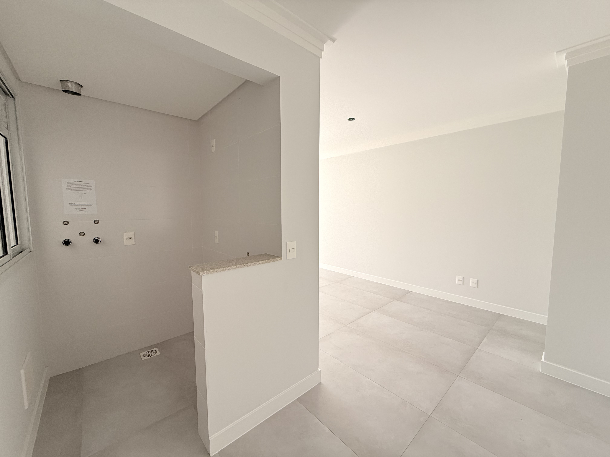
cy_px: 228
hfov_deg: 102.1
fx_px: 247
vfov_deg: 85.7
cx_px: 305
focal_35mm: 14
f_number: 2.2
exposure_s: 1/99
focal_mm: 2.22
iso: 160
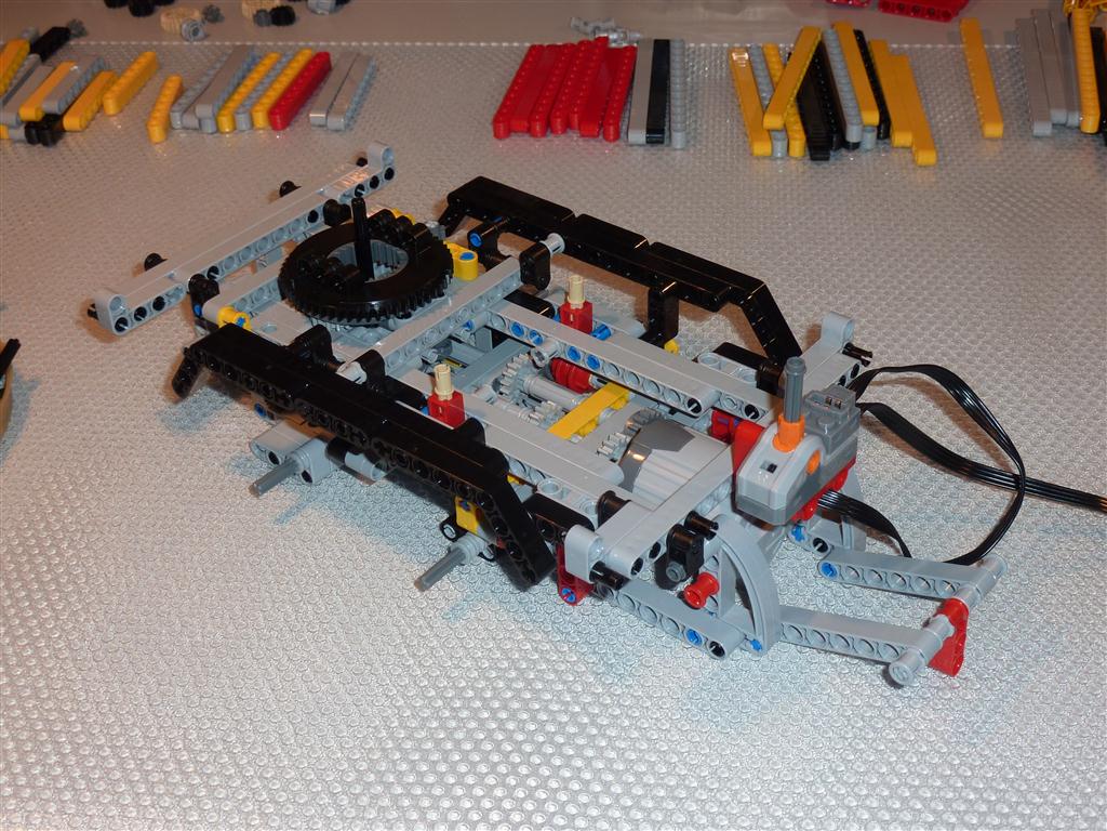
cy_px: 416
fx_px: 1535
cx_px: 554
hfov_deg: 39.7
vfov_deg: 30.3
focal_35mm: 48
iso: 100
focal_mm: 7.9
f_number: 3.8
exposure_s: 1/30
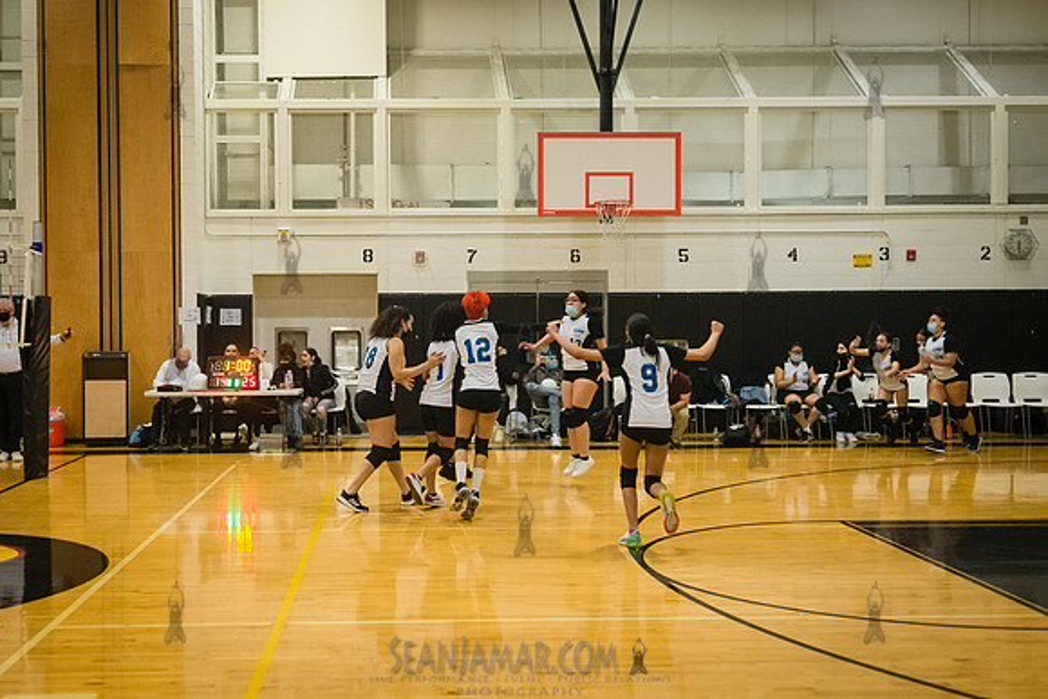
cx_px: 444
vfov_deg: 29.4
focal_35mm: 46
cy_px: 336
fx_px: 1332
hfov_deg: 42.8
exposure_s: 1/250
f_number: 2.8
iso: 4000
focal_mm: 35
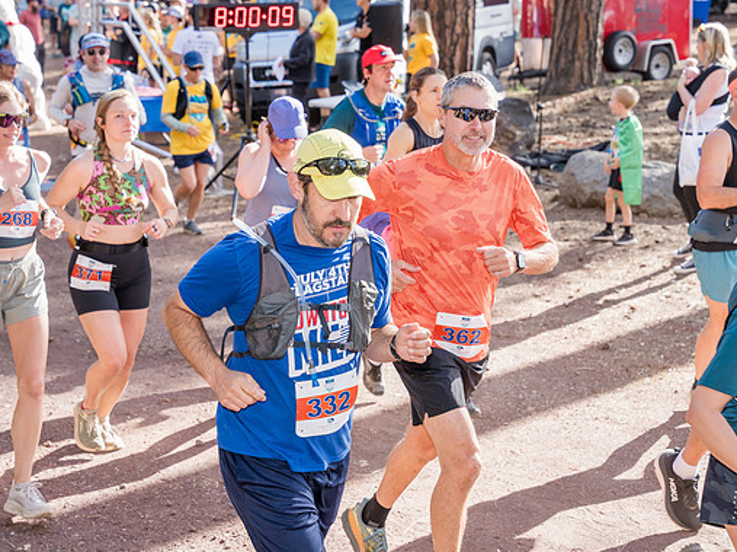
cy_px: 278
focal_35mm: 77
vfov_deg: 19.1
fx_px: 1639
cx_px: 356
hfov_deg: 25.3
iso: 800
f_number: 5
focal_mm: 70
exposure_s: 1/500
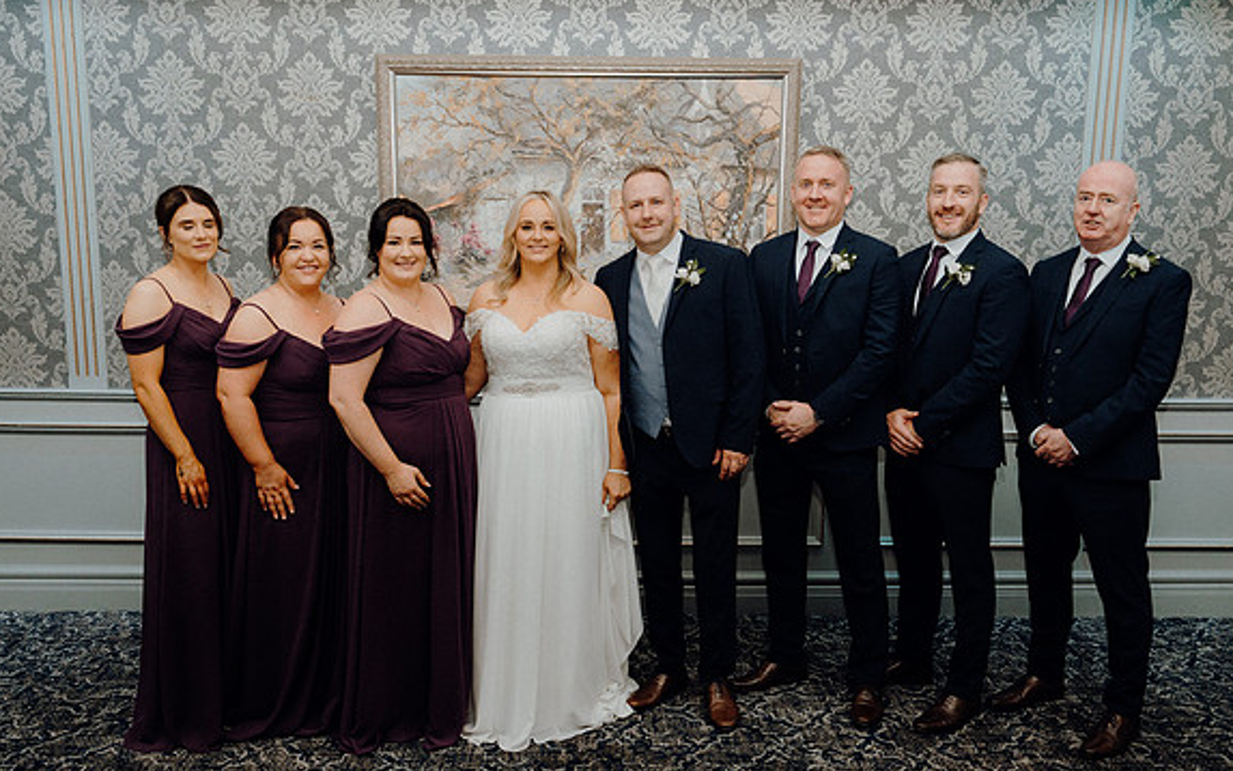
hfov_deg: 58.1
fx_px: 1109
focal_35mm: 33
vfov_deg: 38.3
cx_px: 613
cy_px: 402
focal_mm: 32
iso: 2500
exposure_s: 1/160
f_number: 5
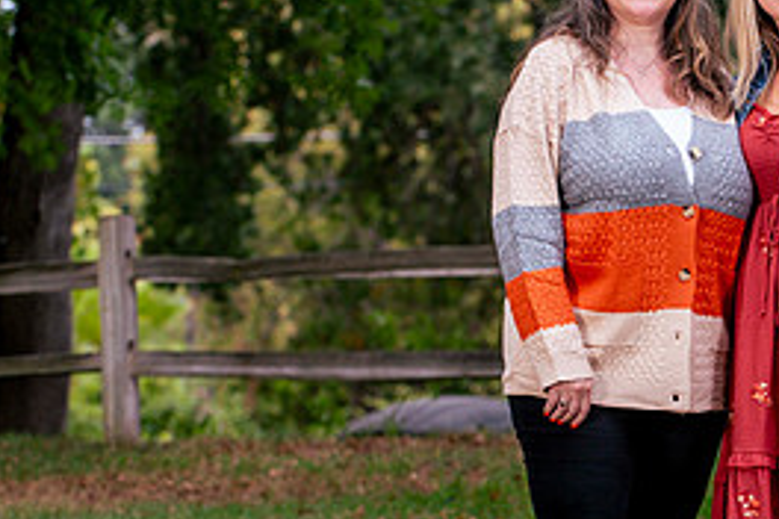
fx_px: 6318
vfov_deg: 4.7
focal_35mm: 292
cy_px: 272
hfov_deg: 7.0
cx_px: 681
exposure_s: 1/250
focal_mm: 120
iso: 200
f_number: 5.6
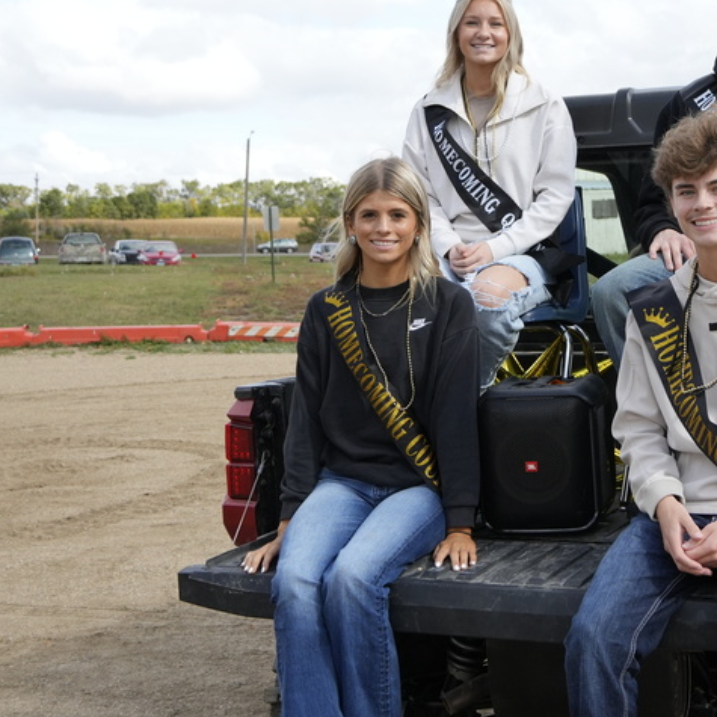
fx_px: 1547
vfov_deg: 26.0
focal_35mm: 66
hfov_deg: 25.5
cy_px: 259
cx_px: 611
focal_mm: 24
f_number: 4.5
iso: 400
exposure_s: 1/1600
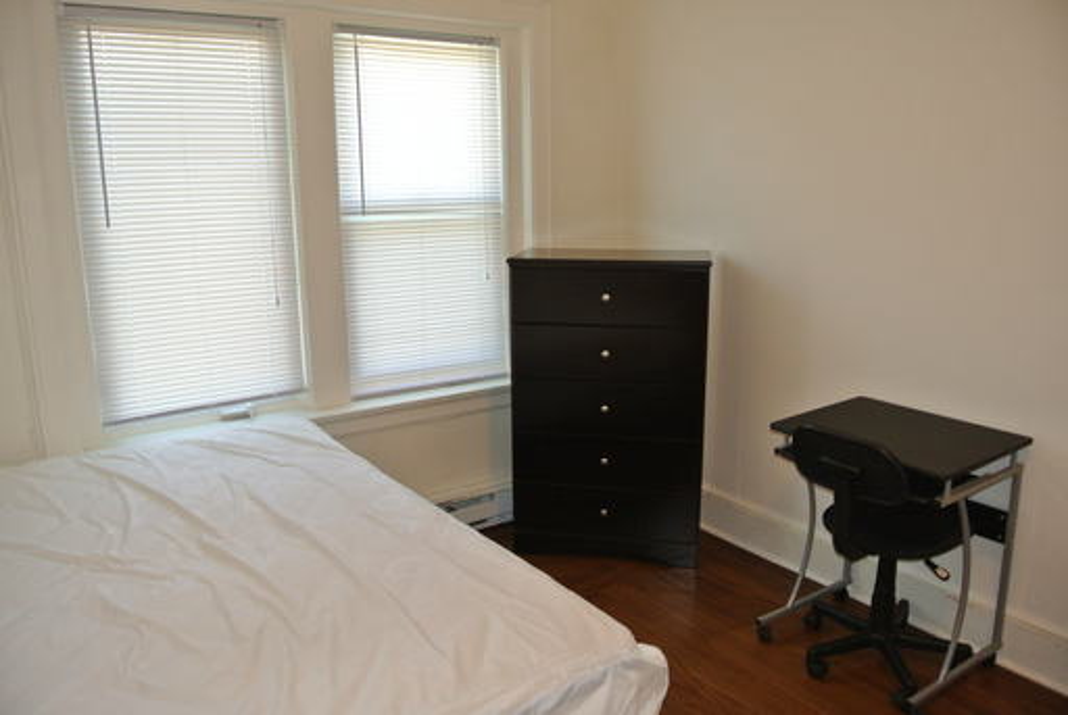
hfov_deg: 67.3
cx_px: 534
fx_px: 802
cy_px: 358
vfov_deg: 48.1
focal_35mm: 27
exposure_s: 1/60
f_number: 3.5
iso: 320
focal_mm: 10
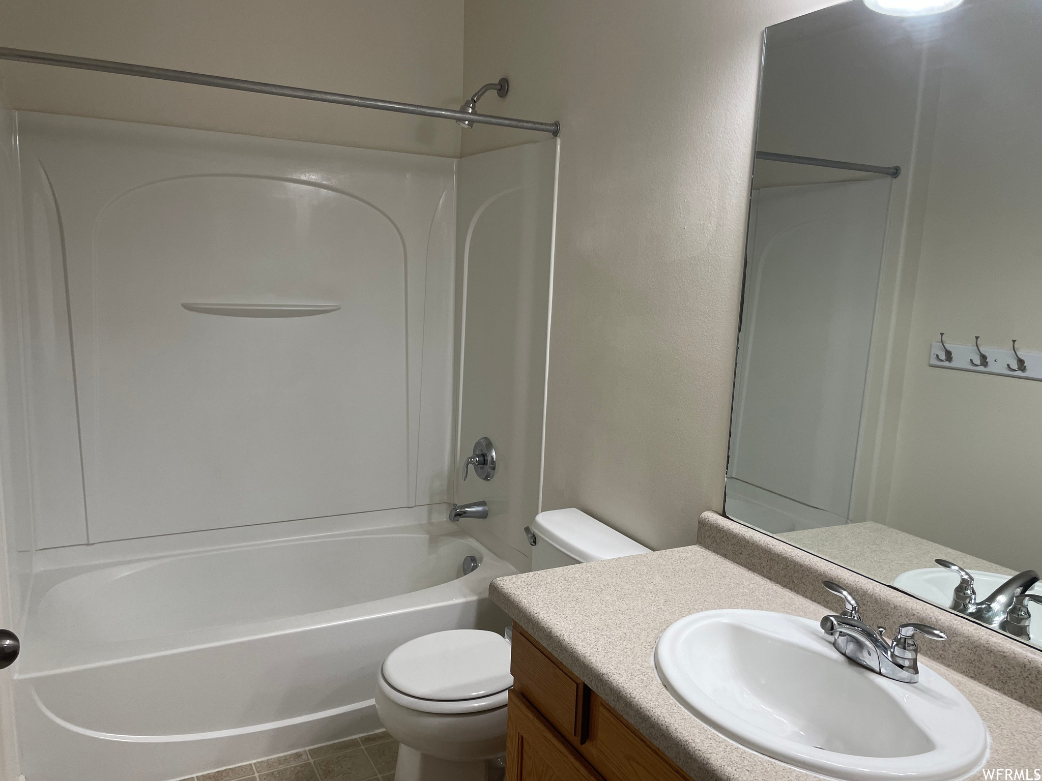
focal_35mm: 26
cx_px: 521
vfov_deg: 53.1
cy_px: 390
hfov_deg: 67.3
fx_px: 783
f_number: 1.6
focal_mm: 4.2
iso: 80
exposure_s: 1/120
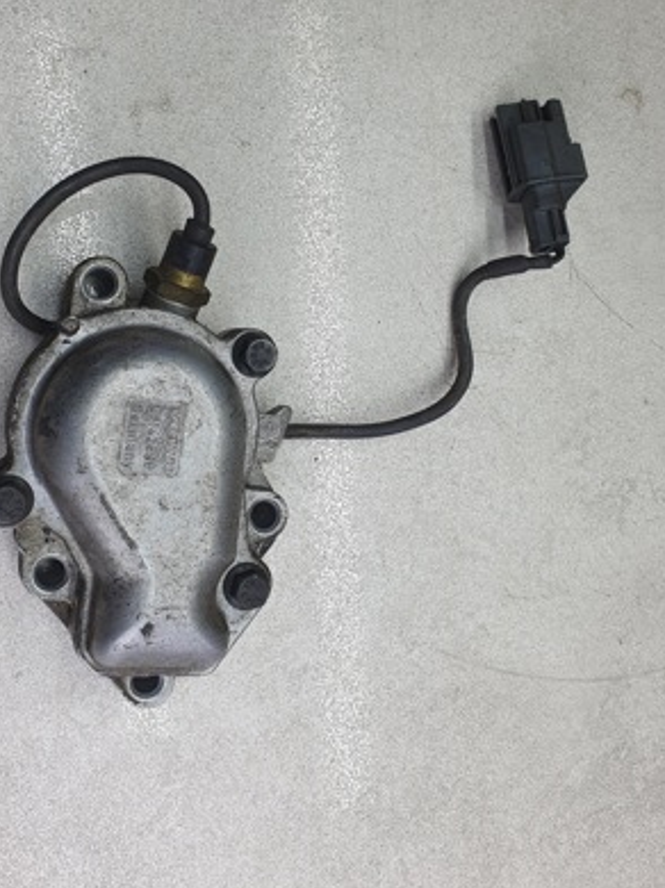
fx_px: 821
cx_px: 279
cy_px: 362
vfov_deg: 56.5
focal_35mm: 32
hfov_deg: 44.0
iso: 50
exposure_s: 1/116
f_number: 2.4
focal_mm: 4.32
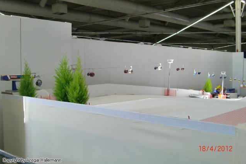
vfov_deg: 32.6
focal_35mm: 41
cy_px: 74
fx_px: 280
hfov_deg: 47.4
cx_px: 123
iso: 200
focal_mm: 6.9
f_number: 3
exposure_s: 1/80
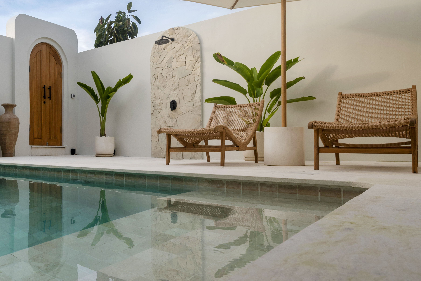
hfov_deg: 57.0
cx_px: 80
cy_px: 116
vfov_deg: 43.5
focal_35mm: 30
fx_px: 351
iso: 100
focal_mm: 18
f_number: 8
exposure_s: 1/125
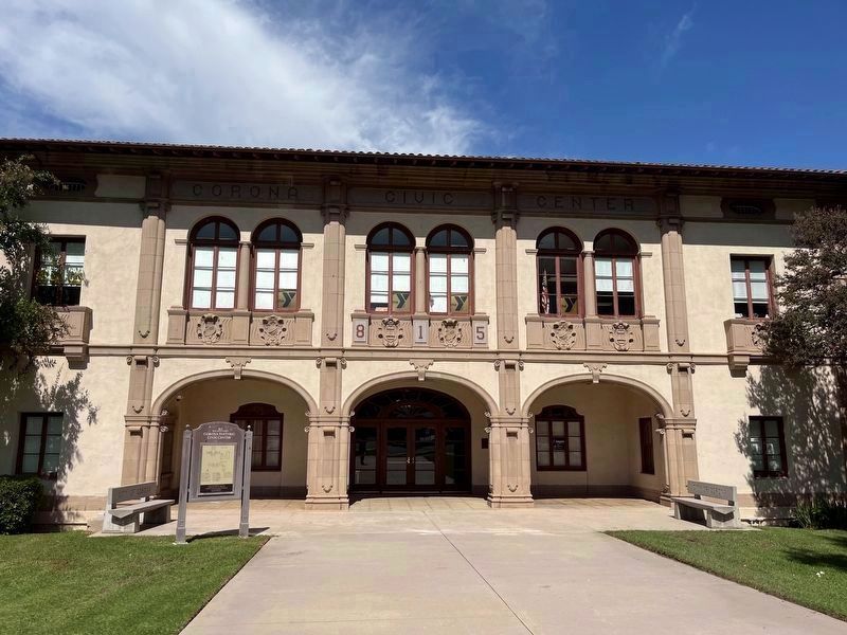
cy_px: 318
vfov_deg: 53.1
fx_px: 636
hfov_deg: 67.3
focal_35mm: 26
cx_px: 424
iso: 50
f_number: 1.6
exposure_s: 1/6494
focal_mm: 5.1
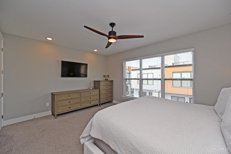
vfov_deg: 81.2
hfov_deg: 104.3
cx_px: 116
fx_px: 90
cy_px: 77
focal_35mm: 14
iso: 125
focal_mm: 14
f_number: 5.6
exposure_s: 1/125
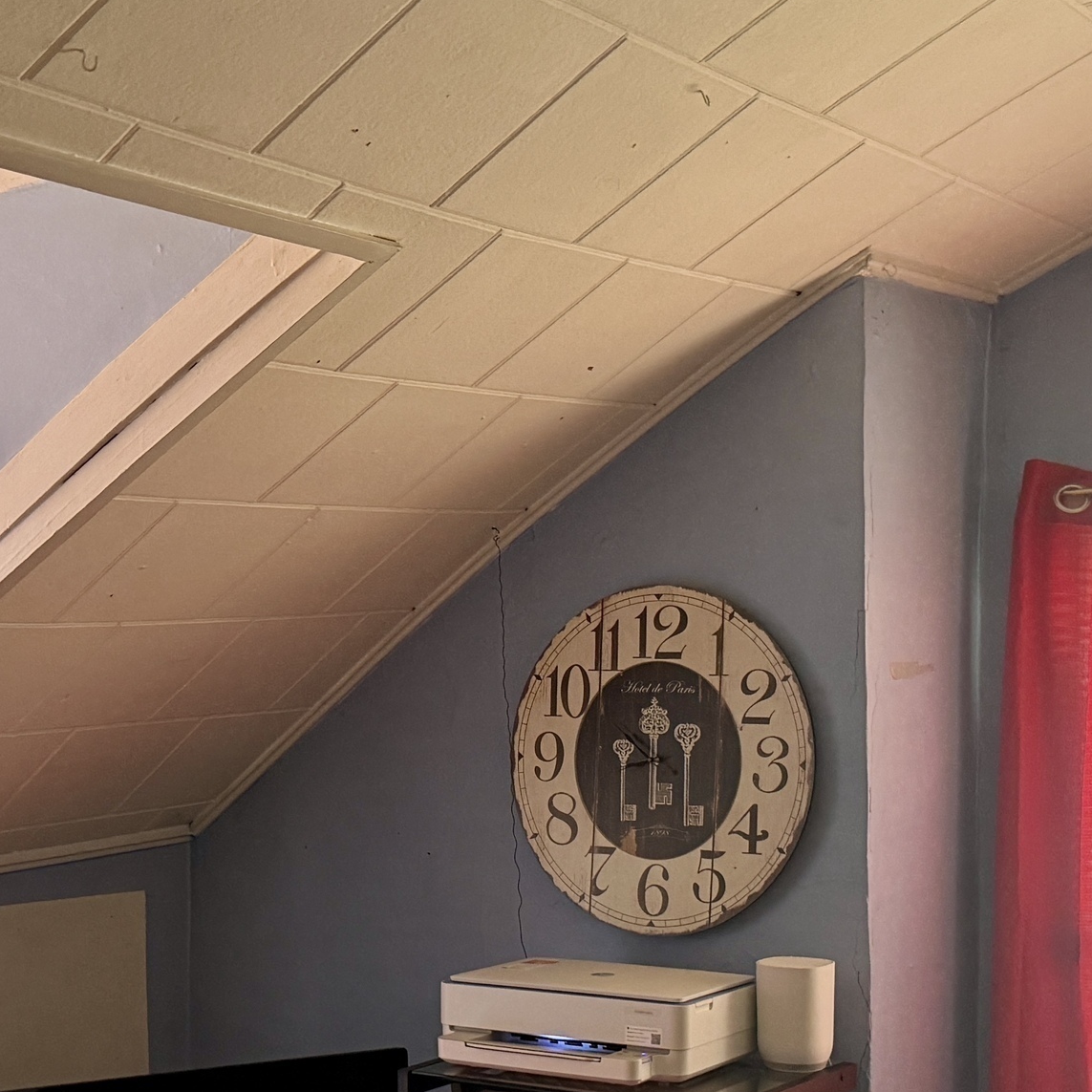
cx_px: 550
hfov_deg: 30.0
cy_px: 783
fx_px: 2034
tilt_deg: -3.2
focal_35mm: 57
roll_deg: +0.9
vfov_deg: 29.7
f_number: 1.78
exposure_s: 1/60
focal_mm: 6.76
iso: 400
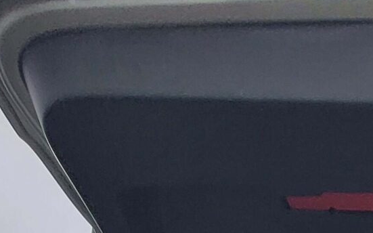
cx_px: 480
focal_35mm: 64
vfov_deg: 11.2
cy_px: 715
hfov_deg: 27.1
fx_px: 650
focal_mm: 2.2
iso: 100
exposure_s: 1/50
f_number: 2.2
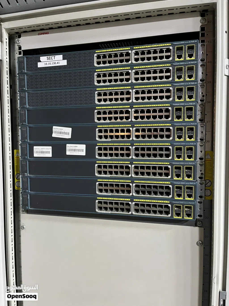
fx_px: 229
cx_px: 114
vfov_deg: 67.3
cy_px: 153
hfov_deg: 53.1
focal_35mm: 26
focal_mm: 5.1
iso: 500
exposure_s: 1/50
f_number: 1.6
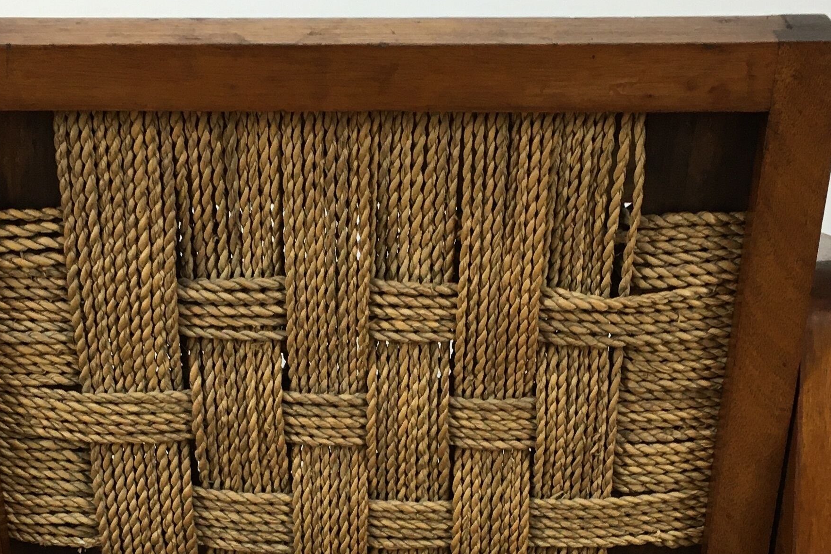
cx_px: 352
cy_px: 541
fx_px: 1593
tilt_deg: -11.4
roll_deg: -1.1
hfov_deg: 29.2
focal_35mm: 69
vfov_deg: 19.2
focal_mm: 4.15
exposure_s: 1/33
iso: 40
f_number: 2.2
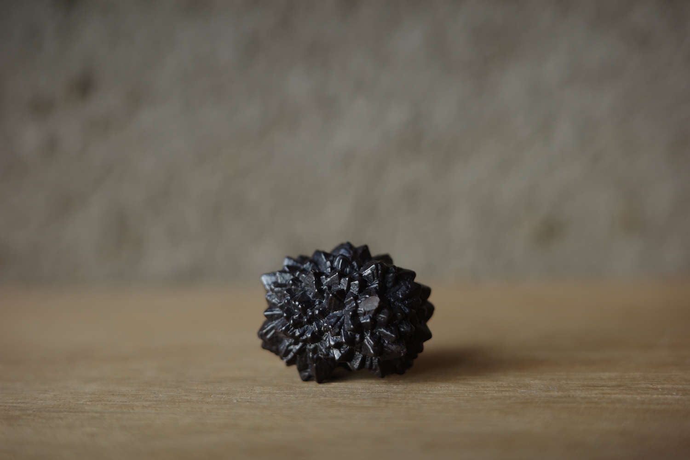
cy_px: 230
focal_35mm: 40
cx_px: 345
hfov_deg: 48.5
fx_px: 767
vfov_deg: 33.4
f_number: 2.8
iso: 200
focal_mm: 26
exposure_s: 1/100
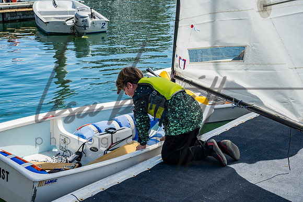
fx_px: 530
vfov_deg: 21.6
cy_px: 101
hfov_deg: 31.9
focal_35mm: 63
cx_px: 152
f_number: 10
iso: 250
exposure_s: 1/200
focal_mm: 63
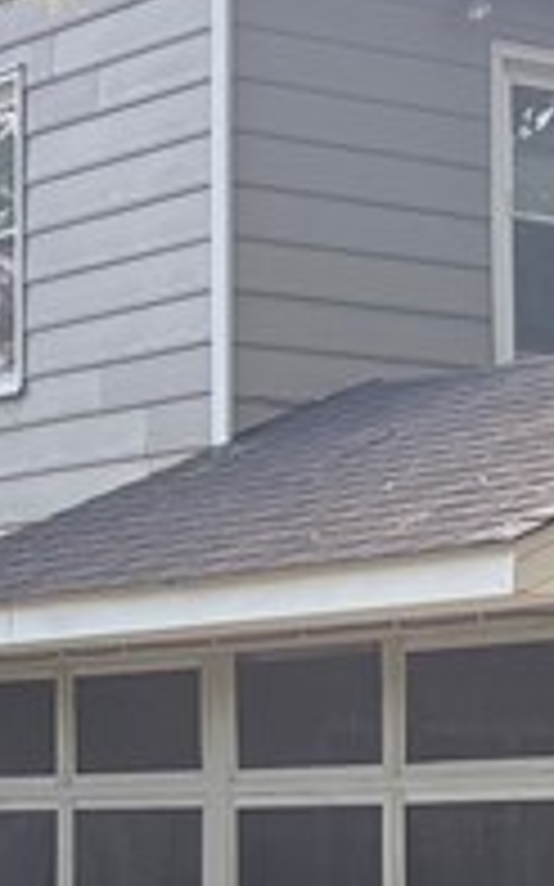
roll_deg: +0.5
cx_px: 1067
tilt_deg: +1.1
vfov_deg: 14.5
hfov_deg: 8.7
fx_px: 3457
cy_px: 747
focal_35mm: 143
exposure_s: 1/339
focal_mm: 5.96
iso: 64
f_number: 1.6
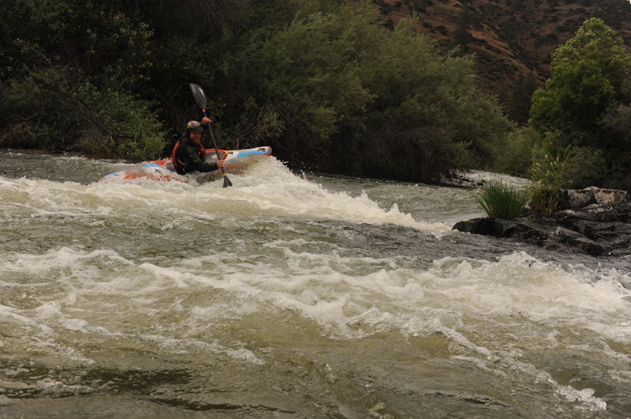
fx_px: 613
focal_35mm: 35
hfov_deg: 54.5
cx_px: 316
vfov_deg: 37.8
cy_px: 210
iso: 250
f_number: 10
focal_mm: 35
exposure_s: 1/250
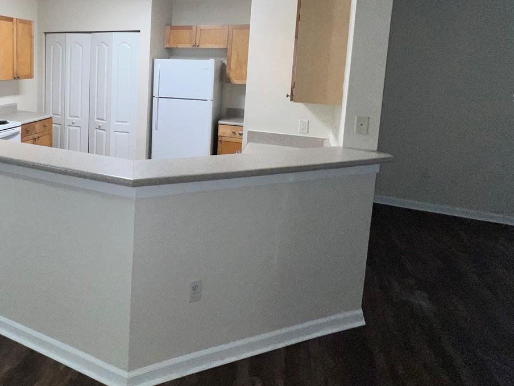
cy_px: 97
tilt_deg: -7.3
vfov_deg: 56.1
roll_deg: -2.3
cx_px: 111
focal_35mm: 23
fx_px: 342
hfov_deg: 67.8
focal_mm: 1.57
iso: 80
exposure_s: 1/120
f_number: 1.8
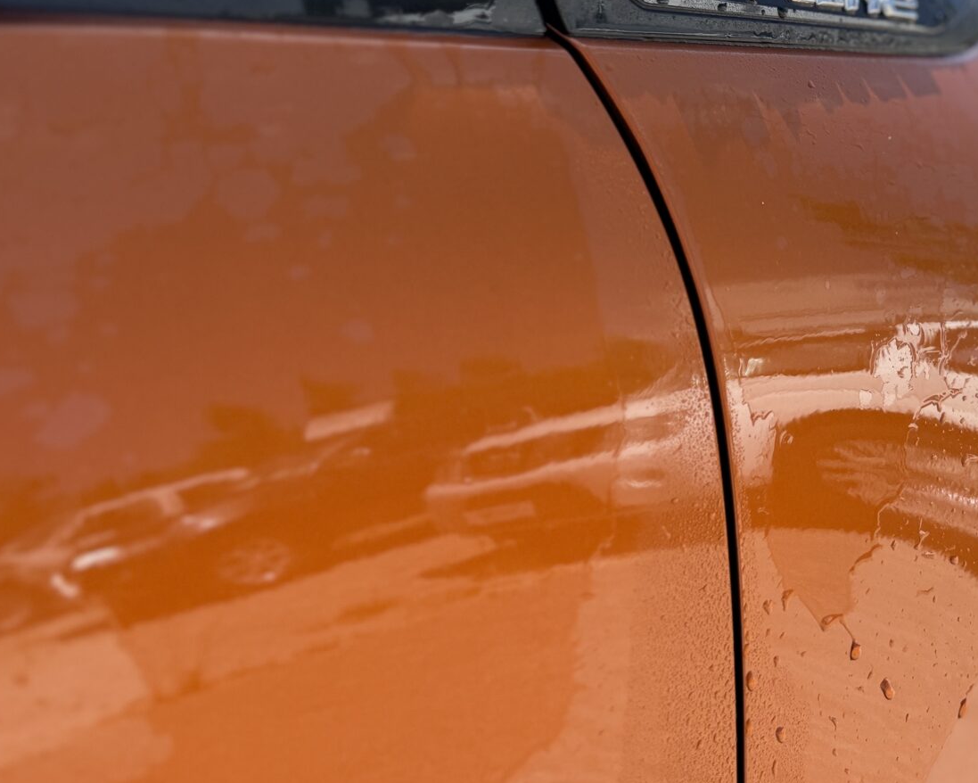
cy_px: 251
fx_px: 1187
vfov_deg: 36.1
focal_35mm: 41
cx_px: 517
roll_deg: -4.8
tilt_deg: -11.7
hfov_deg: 44.8
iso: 100
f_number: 1.78
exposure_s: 1/2053
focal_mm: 6.76
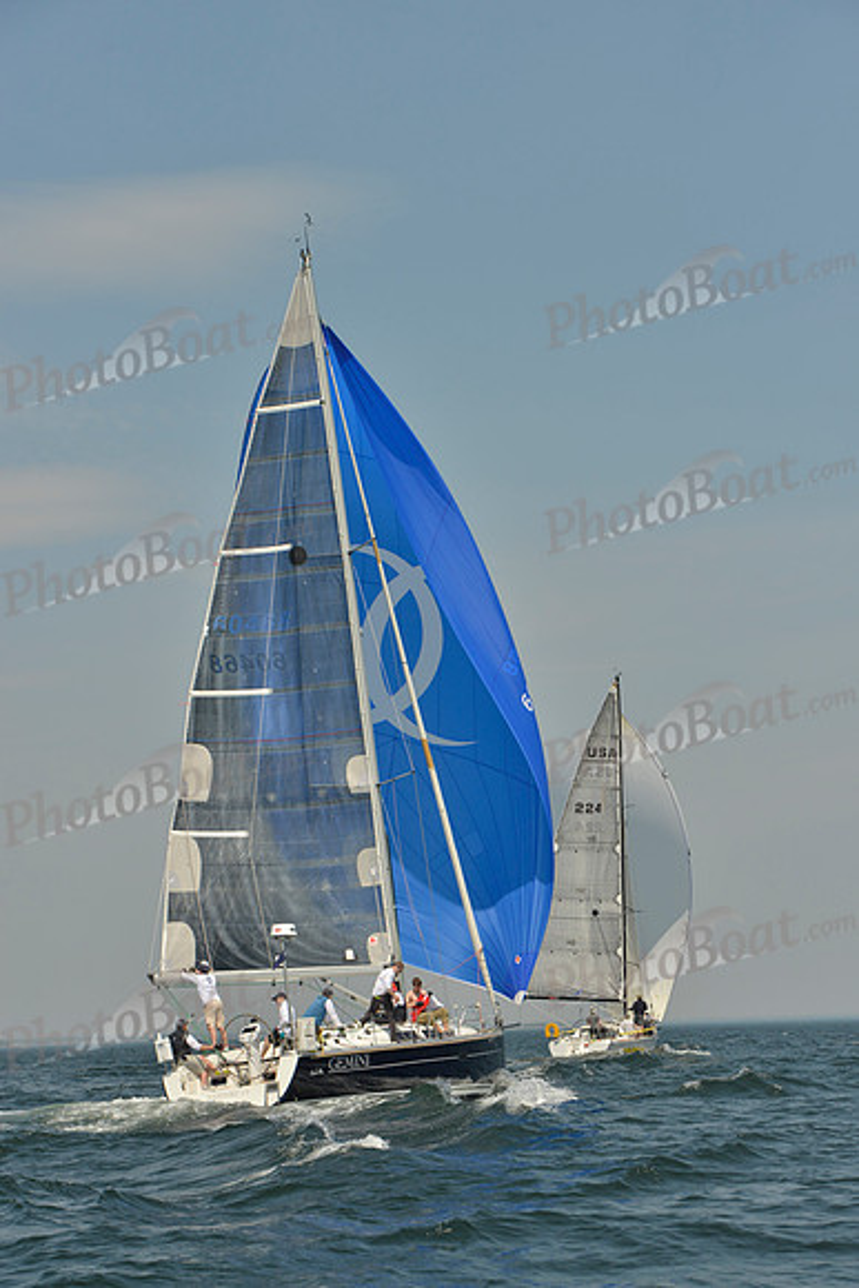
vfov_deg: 21.5
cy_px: 644
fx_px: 3398
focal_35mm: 95
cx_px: 430
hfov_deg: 14.4
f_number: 7.1
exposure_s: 1/1250
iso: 200
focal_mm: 95
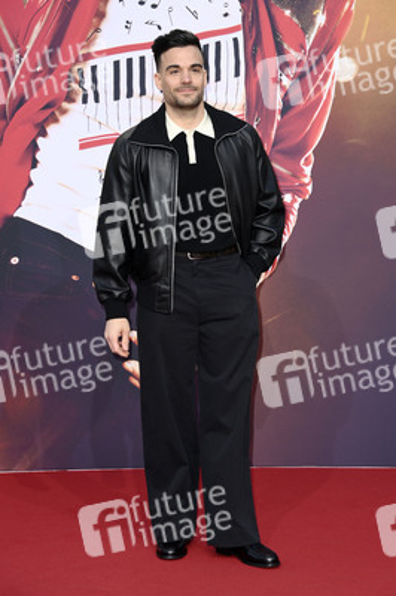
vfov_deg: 20.8
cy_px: 298
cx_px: 198
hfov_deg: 13.9
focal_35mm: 98
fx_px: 1620
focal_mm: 98
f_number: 6.3
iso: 320
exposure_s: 1/250
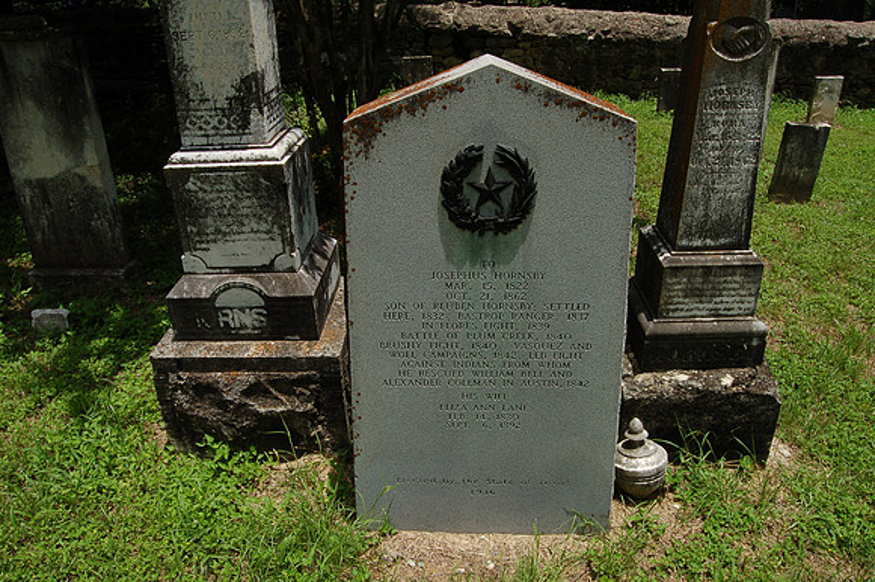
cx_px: 438
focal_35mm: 27
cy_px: 291
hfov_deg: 67.4
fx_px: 656
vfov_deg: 47.9
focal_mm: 18
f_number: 20
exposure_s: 1/200
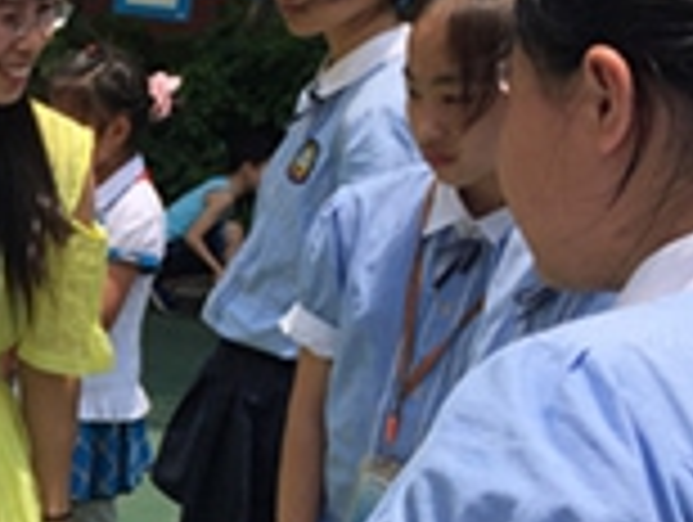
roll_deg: -3.0
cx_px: -351
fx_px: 1885
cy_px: 389
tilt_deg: -15.4
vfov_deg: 15.7
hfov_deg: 18.4
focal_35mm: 94
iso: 32
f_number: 2.2
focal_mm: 4.15
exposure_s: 1/2825
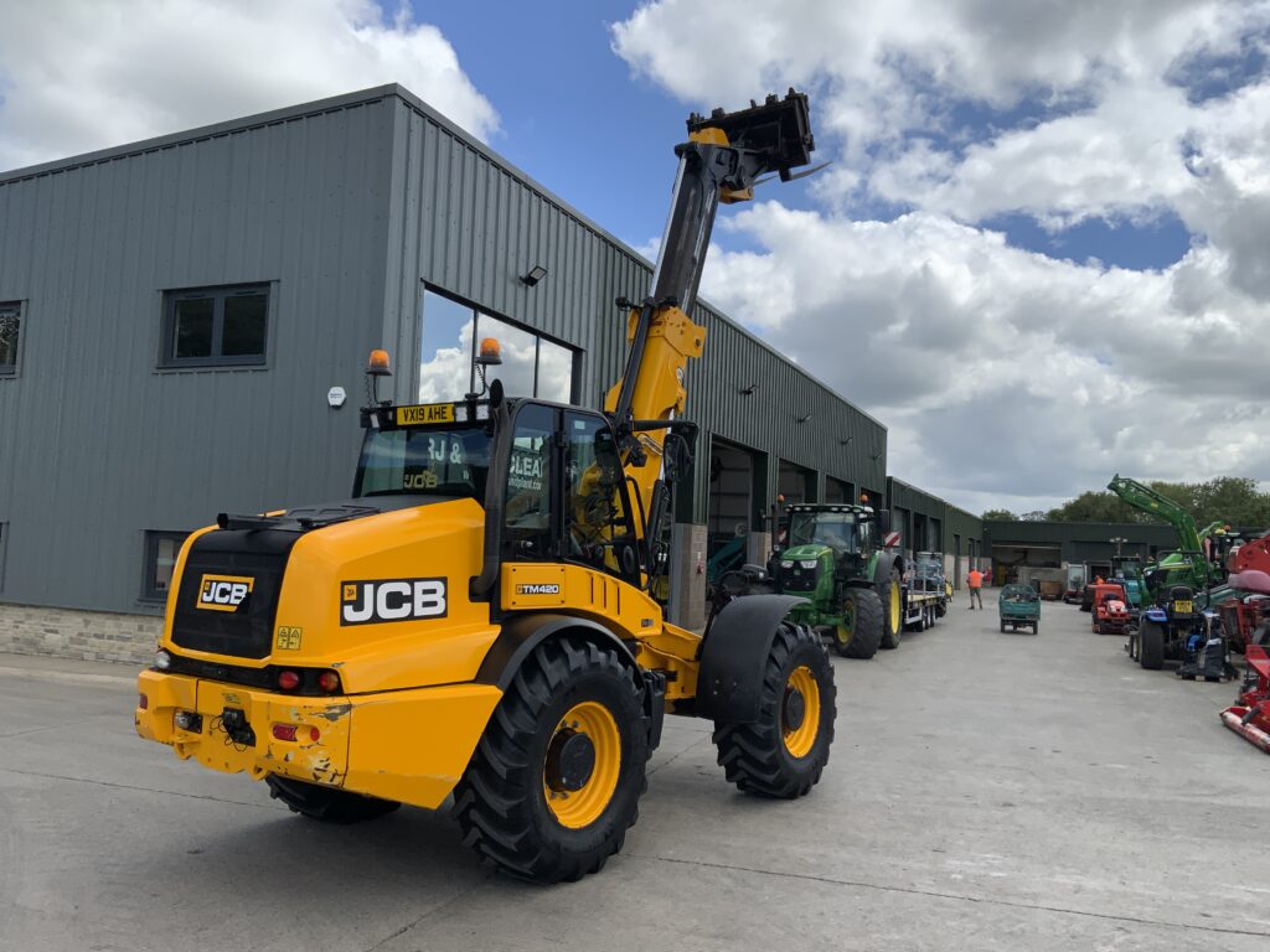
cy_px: 476
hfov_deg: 61.7
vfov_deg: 48.2
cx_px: 635
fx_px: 1064
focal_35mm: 29
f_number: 1.8
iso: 16
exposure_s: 1/1984
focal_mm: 3
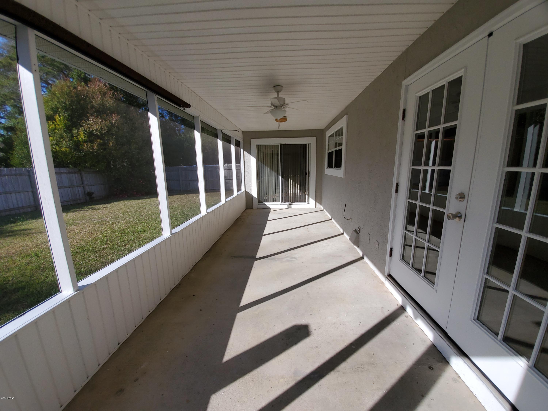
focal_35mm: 13
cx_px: 274
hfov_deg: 106.2
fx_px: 206
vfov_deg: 89.9
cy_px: 206
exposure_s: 1/562
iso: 50
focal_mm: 1.8
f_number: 2.2
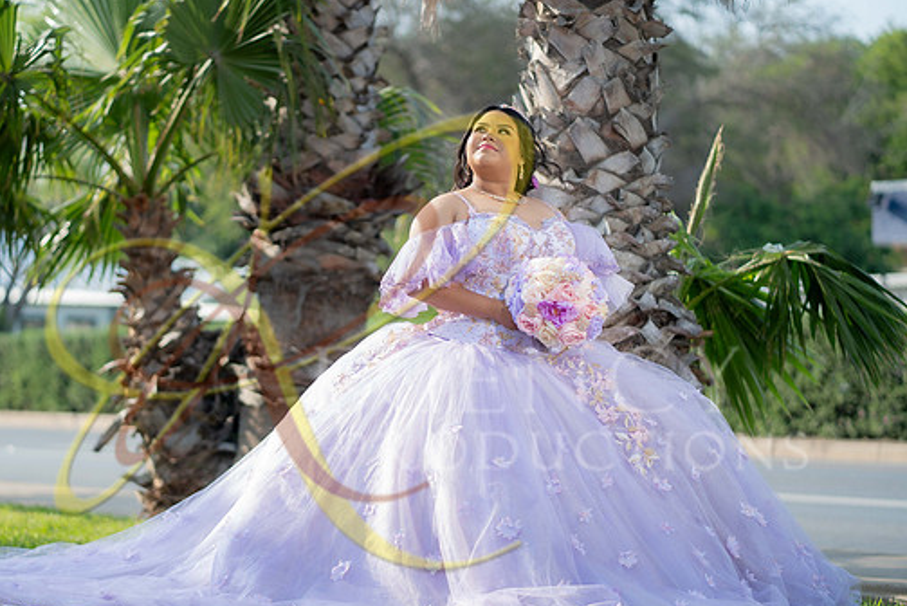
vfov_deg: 14.0
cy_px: 342
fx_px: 2470
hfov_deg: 20.8
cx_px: 391
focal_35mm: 98
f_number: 1.8
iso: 125
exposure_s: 1/1600
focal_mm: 85
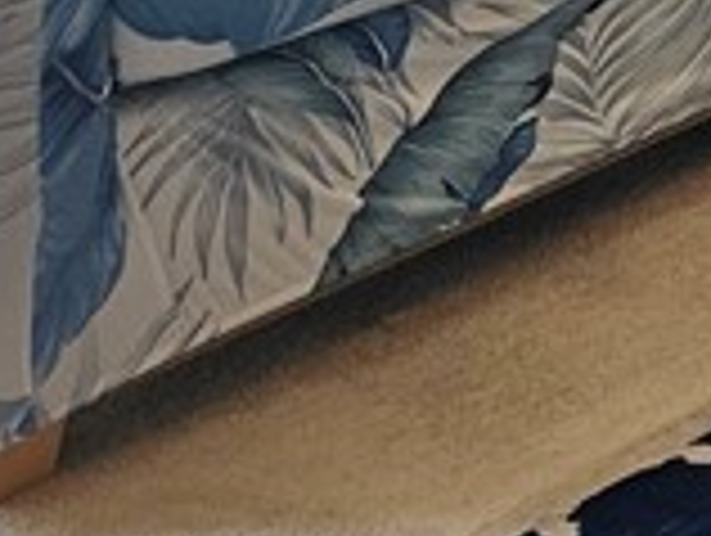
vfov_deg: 8.7
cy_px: -910
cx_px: 1886
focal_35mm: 149
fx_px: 3065
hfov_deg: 10.6
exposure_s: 1/180
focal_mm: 5.4
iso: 125
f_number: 1.8
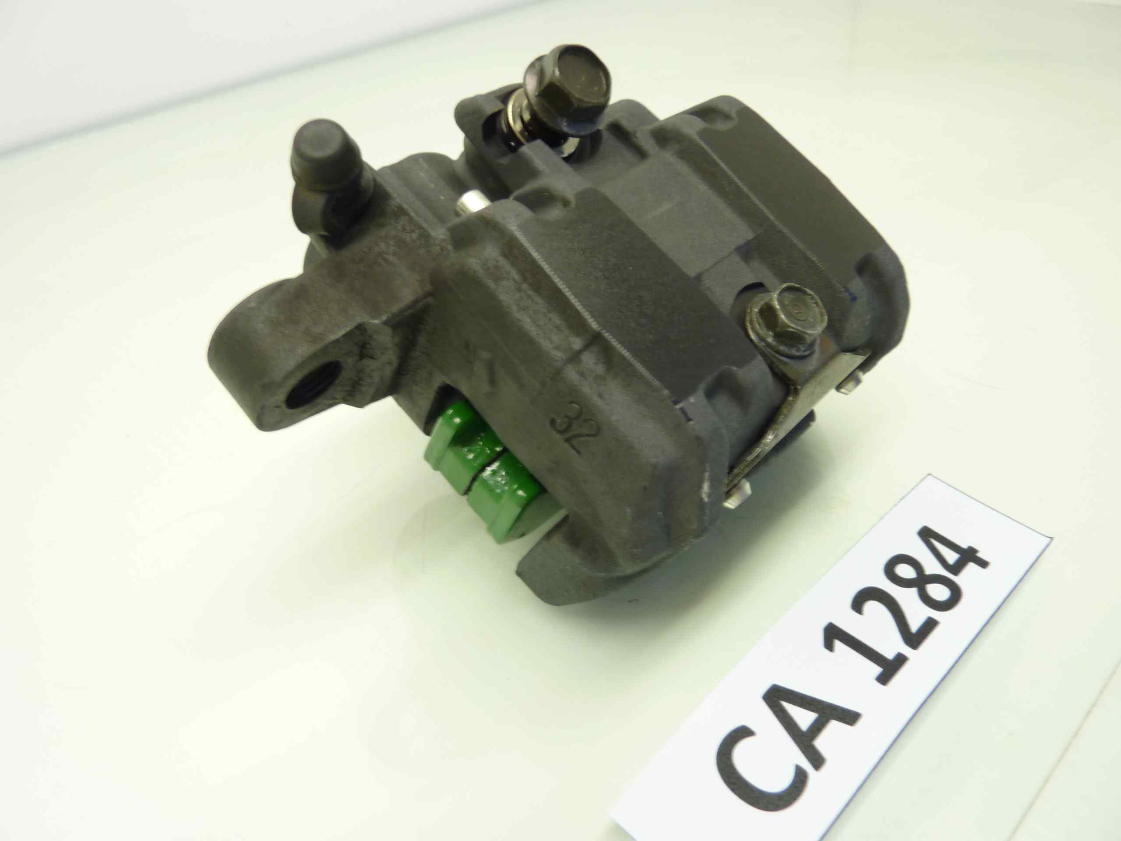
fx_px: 810
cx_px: 560
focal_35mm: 25
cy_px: 420
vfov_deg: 54.9
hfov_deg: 69.4
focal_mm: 4.1
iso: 80
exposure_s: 1/15
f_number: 3.3
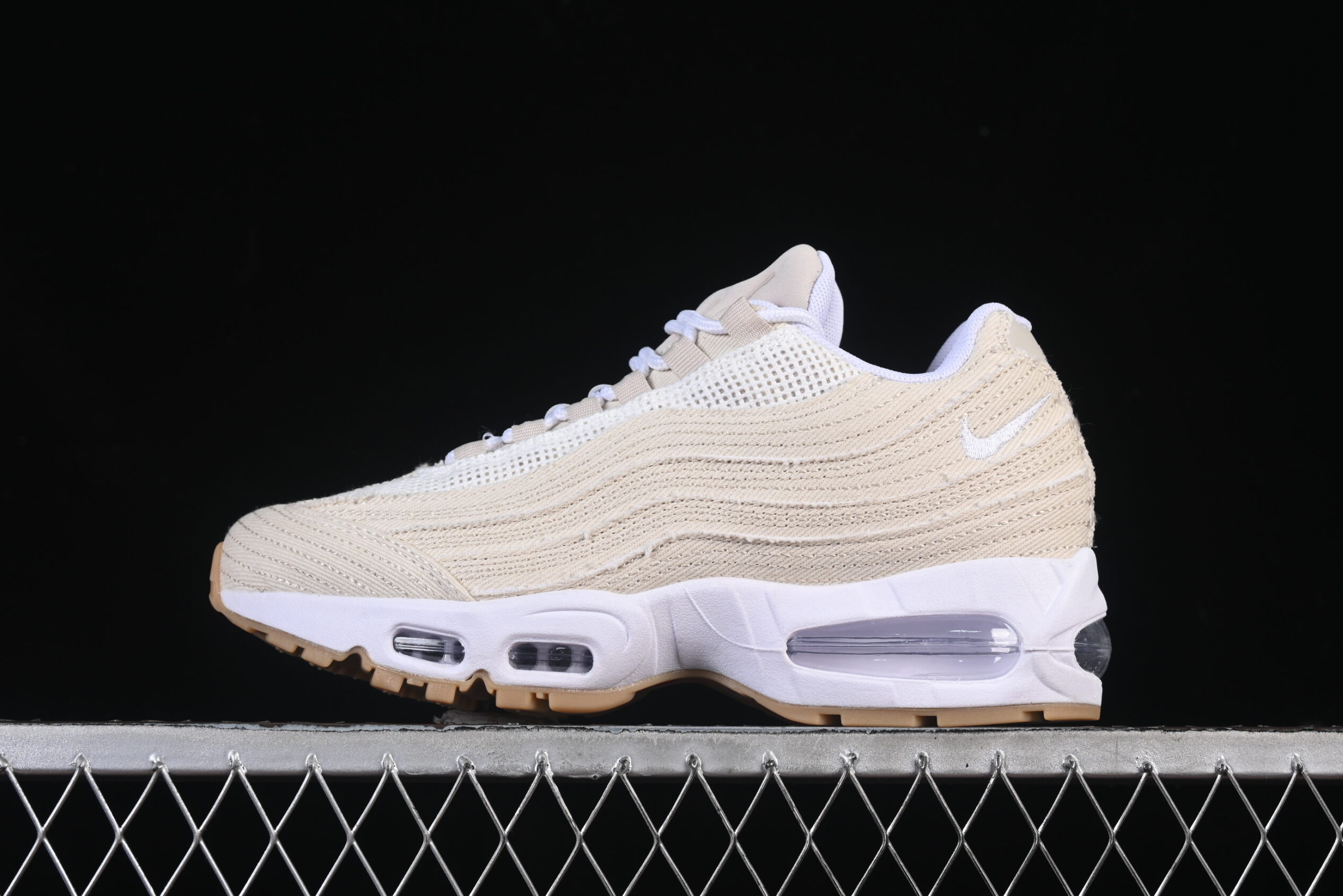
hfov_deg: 26.6
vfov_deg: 18.0
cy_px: 445
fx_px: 2836
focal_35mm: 76
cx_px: 667
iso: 160
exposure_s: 1/80
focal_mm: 50
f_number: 8
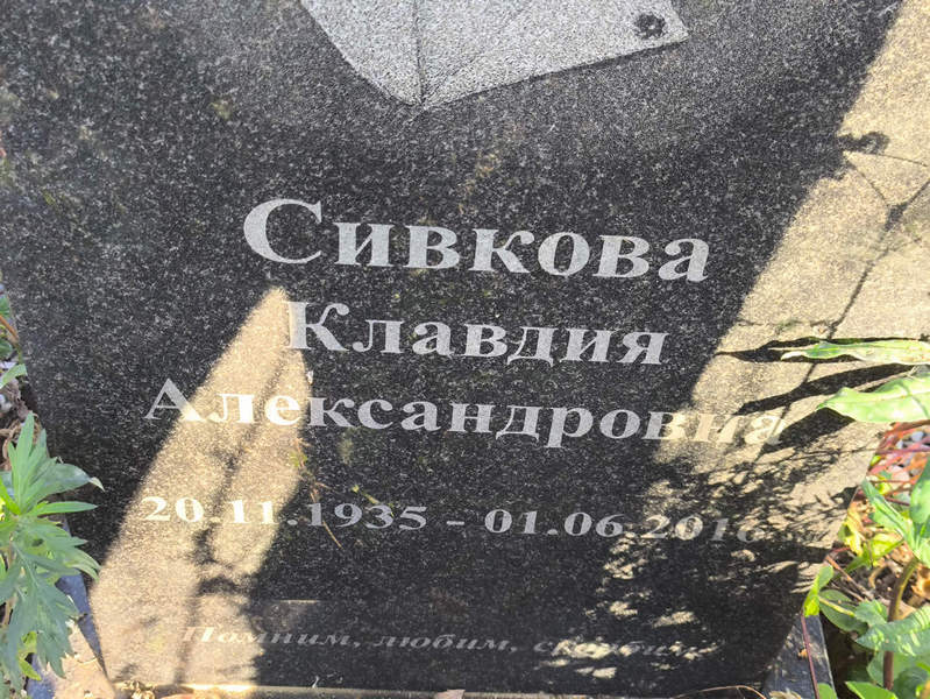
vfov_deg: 29.1
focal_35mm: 50
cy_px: 350
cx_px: 465
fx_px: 1344
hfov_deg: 38.2
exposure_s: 1/100
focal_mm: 4.71
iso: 64
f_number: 1.7
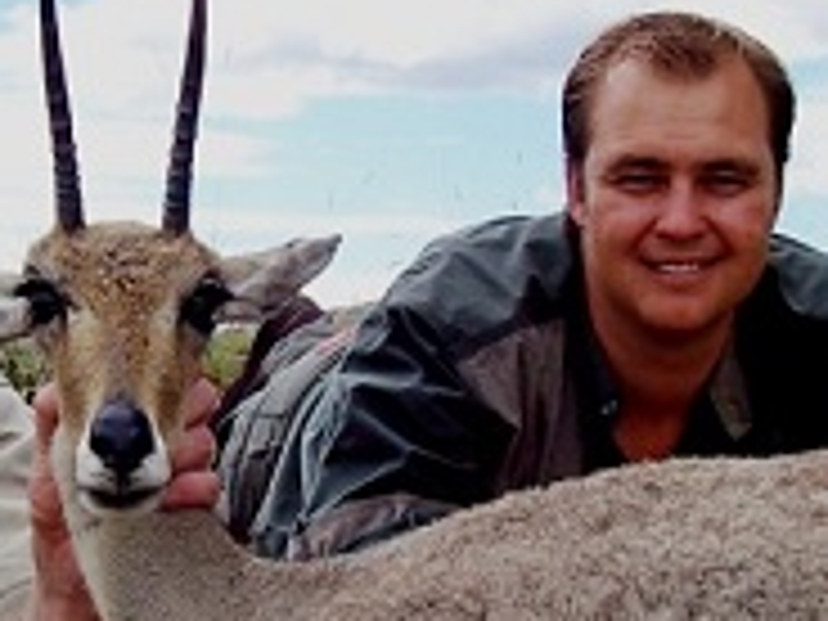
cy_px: 297
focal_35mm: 111
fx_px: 2655
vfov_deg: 13.3
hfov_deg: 17.7
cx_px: 302
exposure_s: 1/500
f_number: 5.6
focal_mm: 5.6
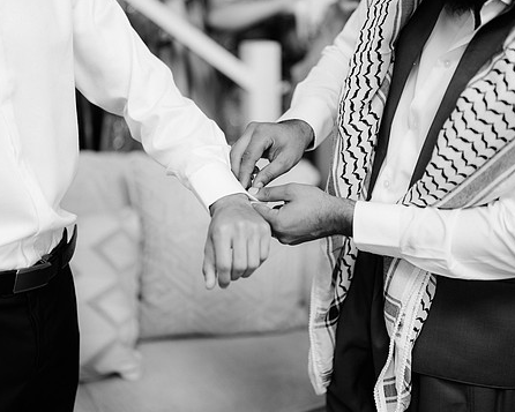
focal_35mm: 61
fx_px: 930
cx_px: 274
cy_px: 192
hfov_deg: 30.9
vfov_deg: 25.0
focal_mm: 50
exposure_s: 1/250
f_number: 1.4
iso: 125
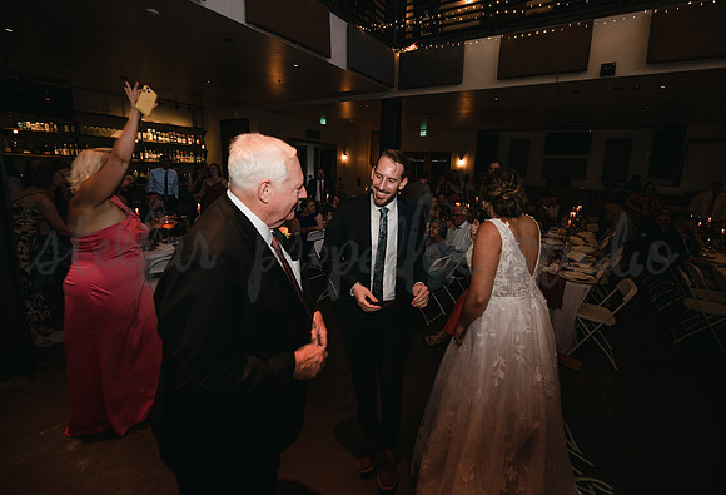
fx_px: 314
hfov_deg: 97.9
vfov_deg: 76.3
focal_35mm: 15
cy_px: 226
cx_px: 404
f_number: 4.5
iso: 1000
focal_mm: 14
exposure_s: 1/60
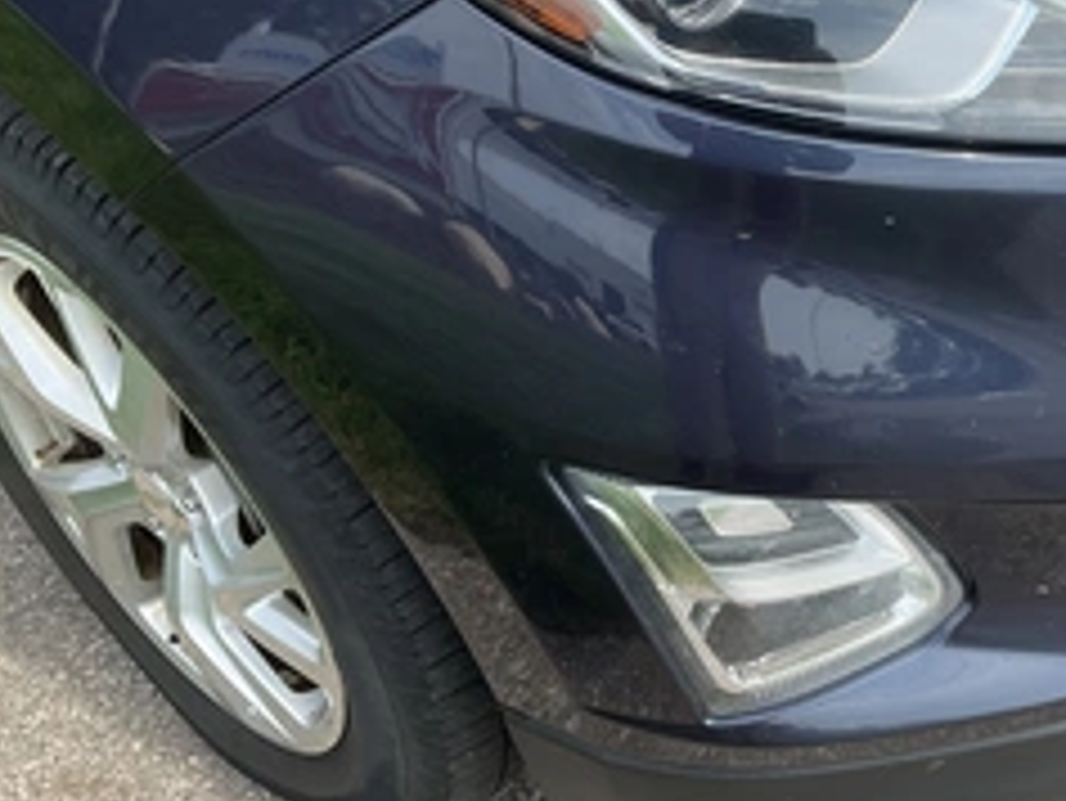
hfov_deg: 37.6
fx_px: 1510
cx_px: 837
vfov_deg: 29.6
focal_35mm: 49
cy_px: 320
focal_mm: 3
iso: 25
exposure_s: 1/613
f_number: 1.8
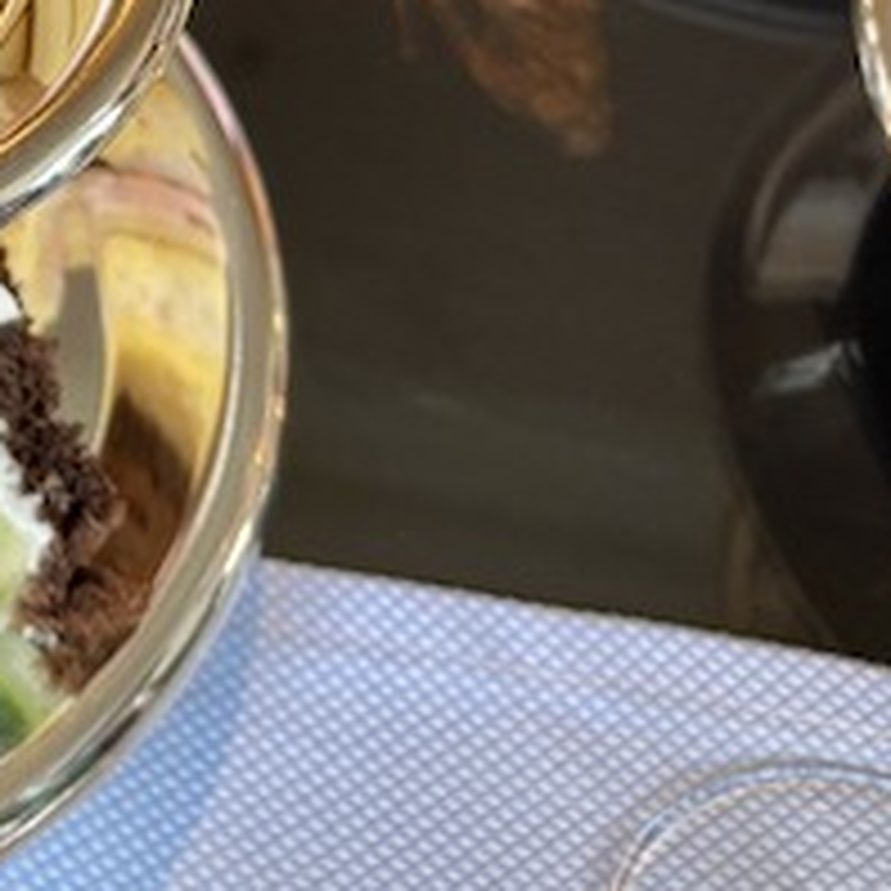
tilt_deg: -43.0
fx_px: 2708
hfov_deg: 16.9
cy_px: -333
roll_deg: -0.8
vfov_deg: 17.3
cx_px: -441
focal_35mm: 93
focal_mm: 5.96
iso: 125
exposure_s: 1/120
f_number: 1.6
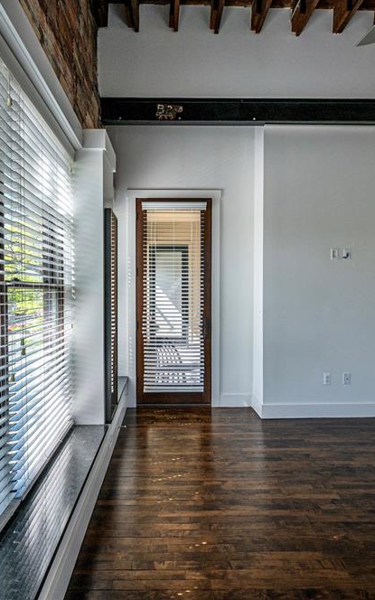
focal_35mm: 22
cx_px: 171
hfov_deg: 55.0
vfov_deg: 79.6
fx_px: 360
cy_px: 293
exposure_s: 1/160
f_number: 9
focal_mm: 14
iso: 200
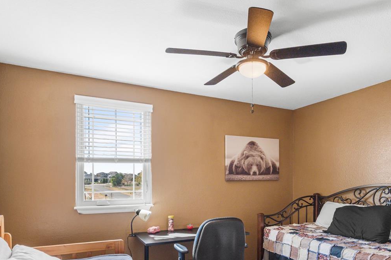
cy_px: 199
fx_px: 269
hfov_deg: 71.8
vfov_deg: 49.2
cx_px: 214
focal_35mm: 25
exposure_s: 1/15
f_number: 8
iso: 5600
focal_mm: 15.5
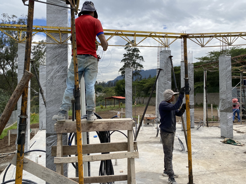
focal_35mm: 26
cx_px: 123
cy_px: 92
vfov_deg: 53.1
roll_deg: +0.2
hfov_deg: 67.3
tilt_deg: +2.3
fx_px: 185
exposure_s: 1/3731
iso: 32
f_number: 1.8
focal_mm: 4.25
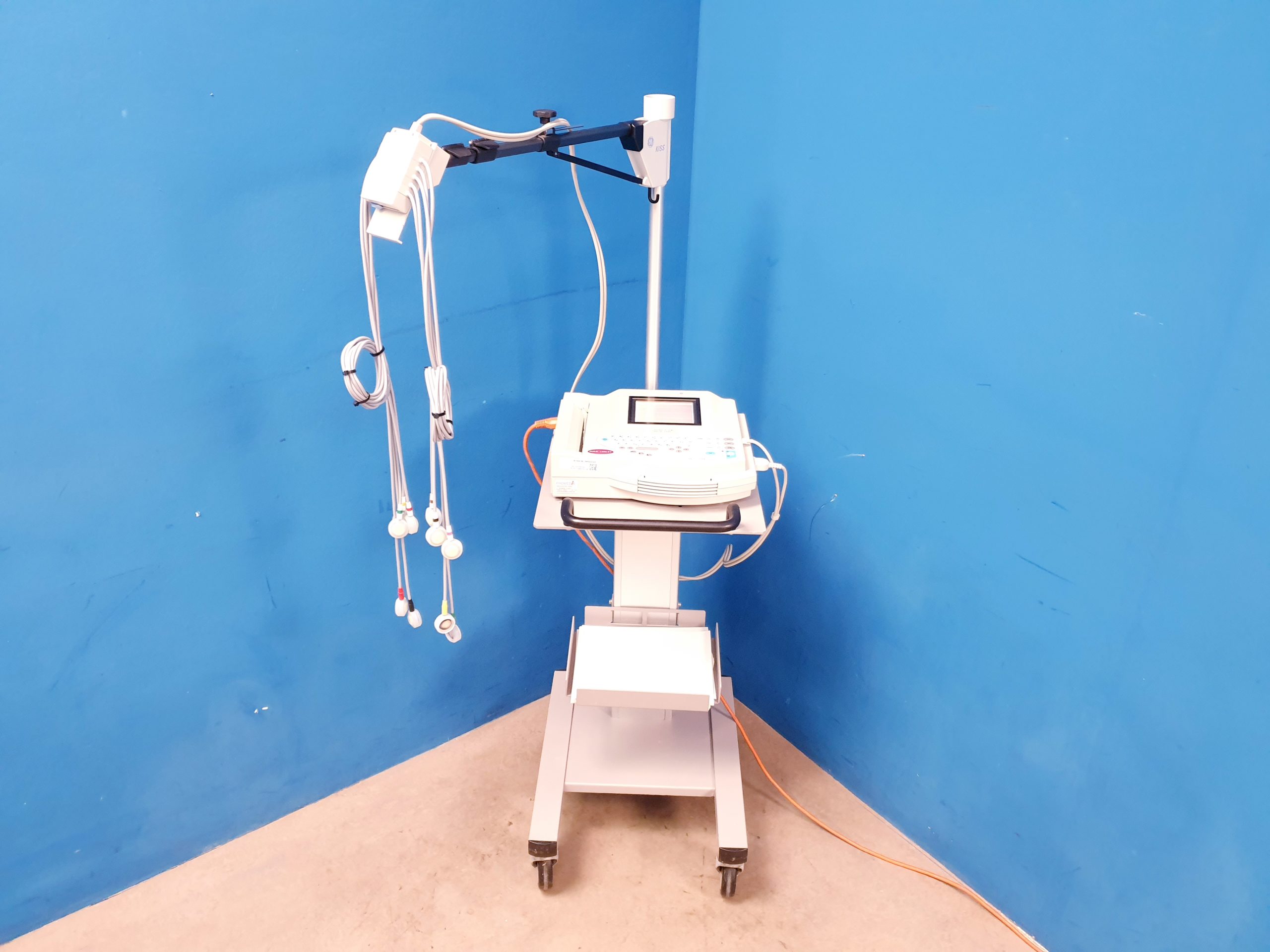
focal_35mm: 26
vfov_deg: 53.1
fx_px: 954
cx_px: 635
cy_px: 476
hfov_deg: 67.3
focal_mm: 4.3
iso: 200
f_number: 1.5
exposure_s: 1/50
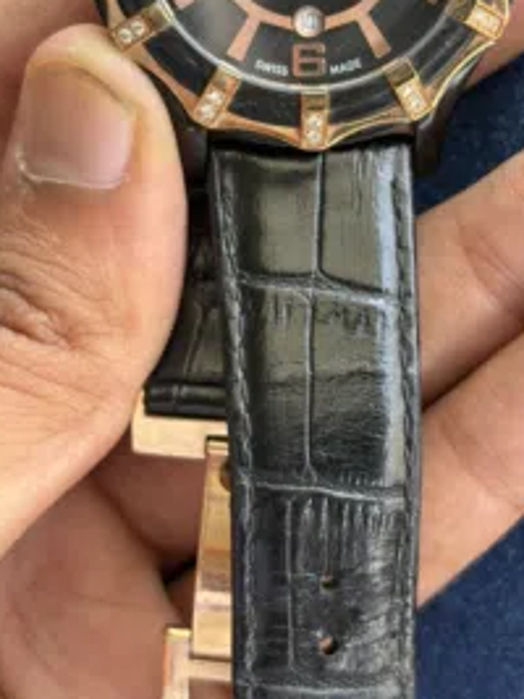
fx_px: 1576
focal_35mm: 78
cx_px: 325
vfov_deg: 24.8
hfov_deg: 18.9
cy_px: 183
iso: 50
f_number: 1.6
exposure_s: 1/115
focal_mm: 5.96
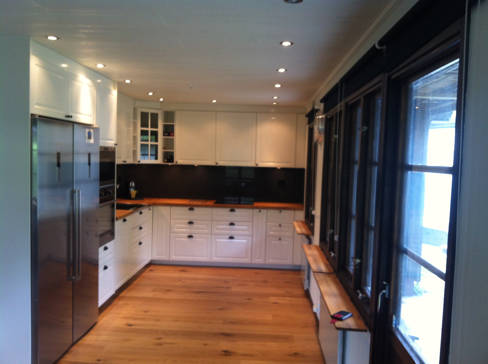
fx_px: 493
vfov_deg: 40.6
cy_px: 182
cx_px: 244
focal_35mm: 35
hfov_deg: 52.7
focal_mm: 3.85
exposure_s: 1/15
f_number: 2.8
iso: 100
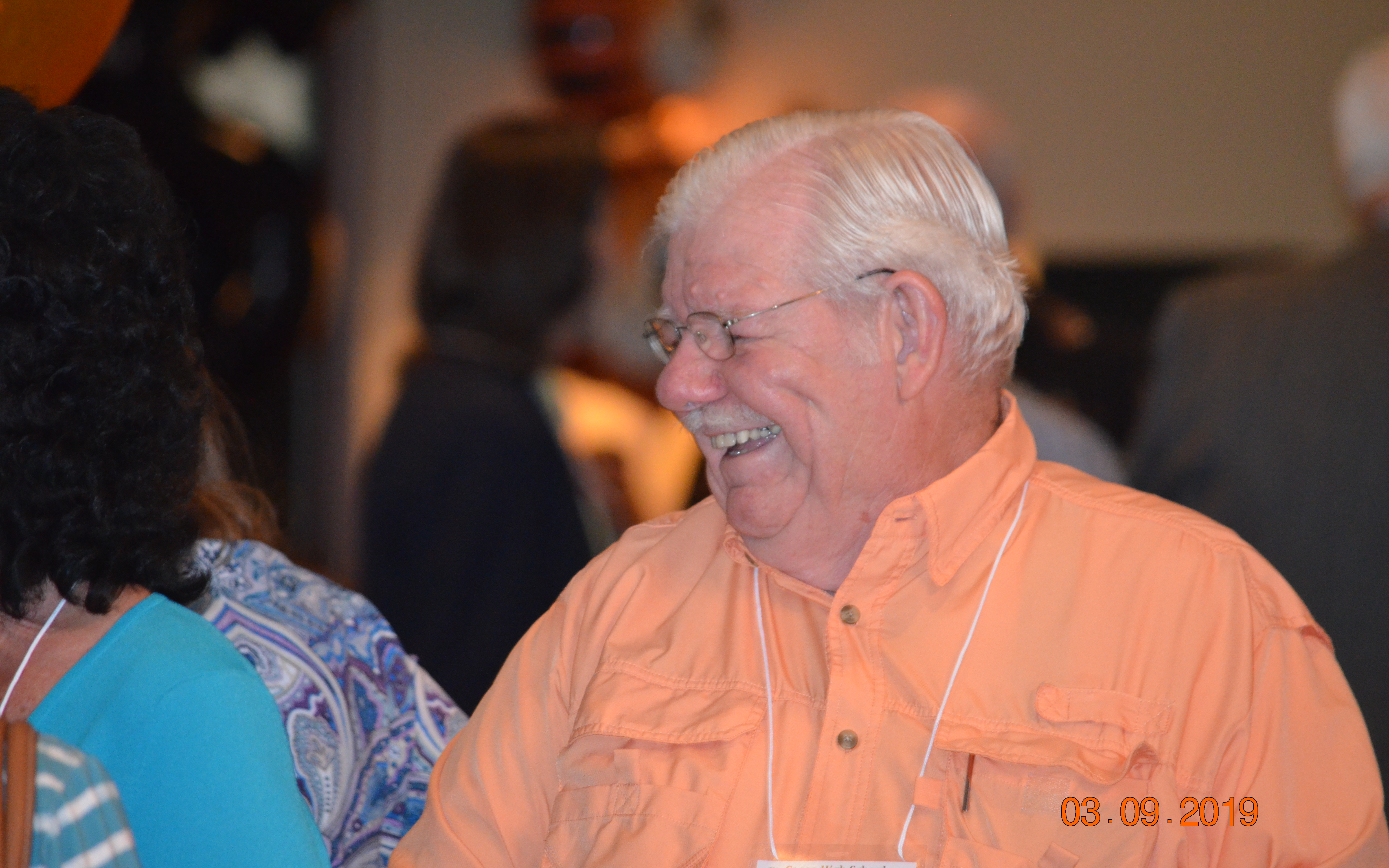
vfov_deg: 3.9
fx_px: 12719
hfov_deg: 6.3
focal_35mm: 336
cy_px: 422
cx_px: 695
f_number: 5.3
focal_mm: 220
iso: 3200
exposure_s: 1/60
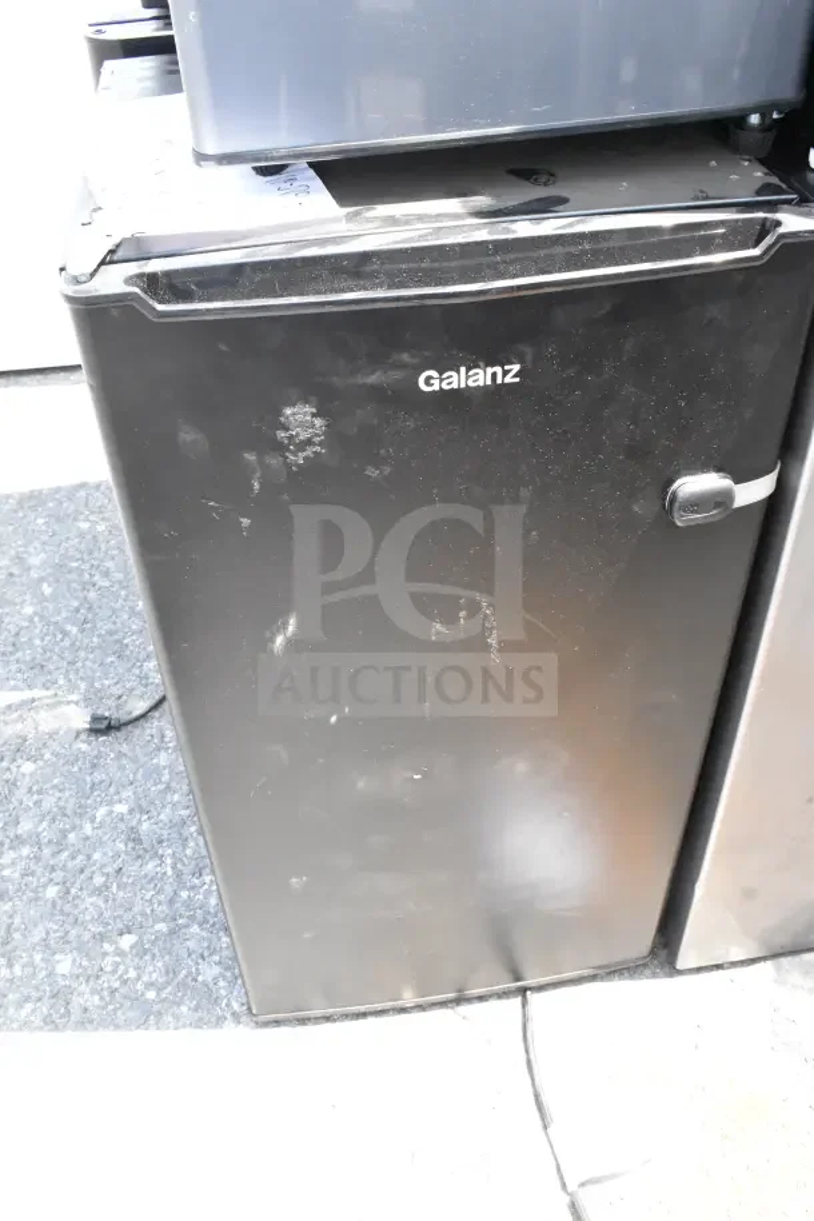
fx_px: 1068
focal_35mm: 32
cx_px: 407
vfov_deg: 59.5
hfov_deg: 41.7
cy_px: 610
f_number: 13
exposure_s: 1/640
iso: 6400
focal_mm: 21
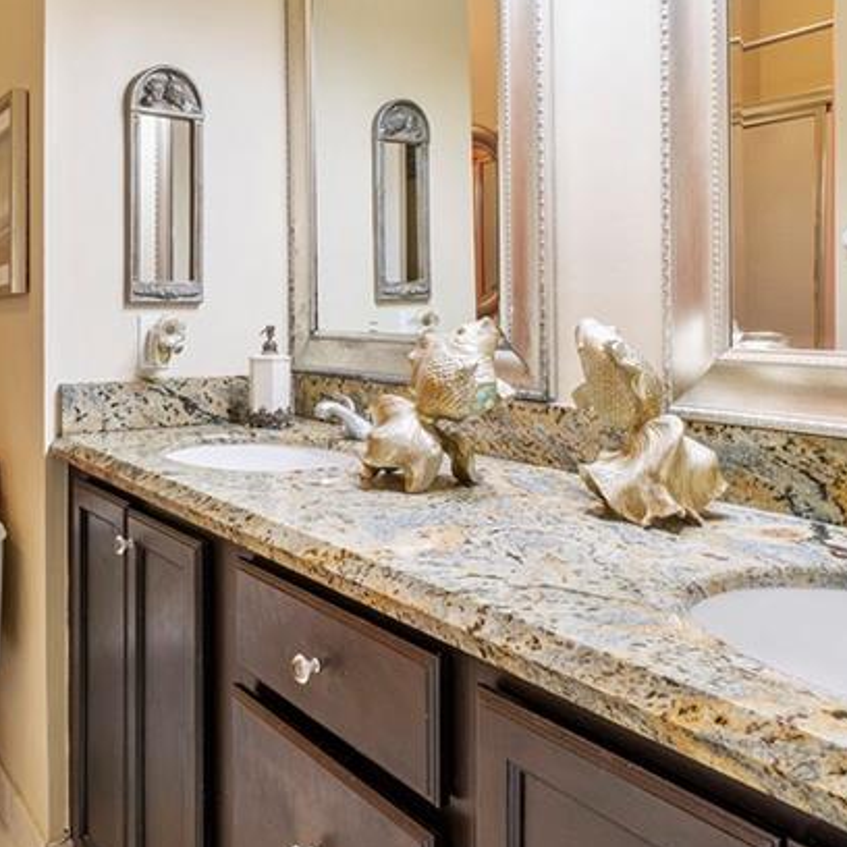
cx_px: 345
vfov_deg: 50.4
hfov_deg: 50.8
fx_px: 886
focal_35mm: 32
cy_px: 302
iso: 160
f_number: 11
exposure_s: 1/3
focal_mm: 10
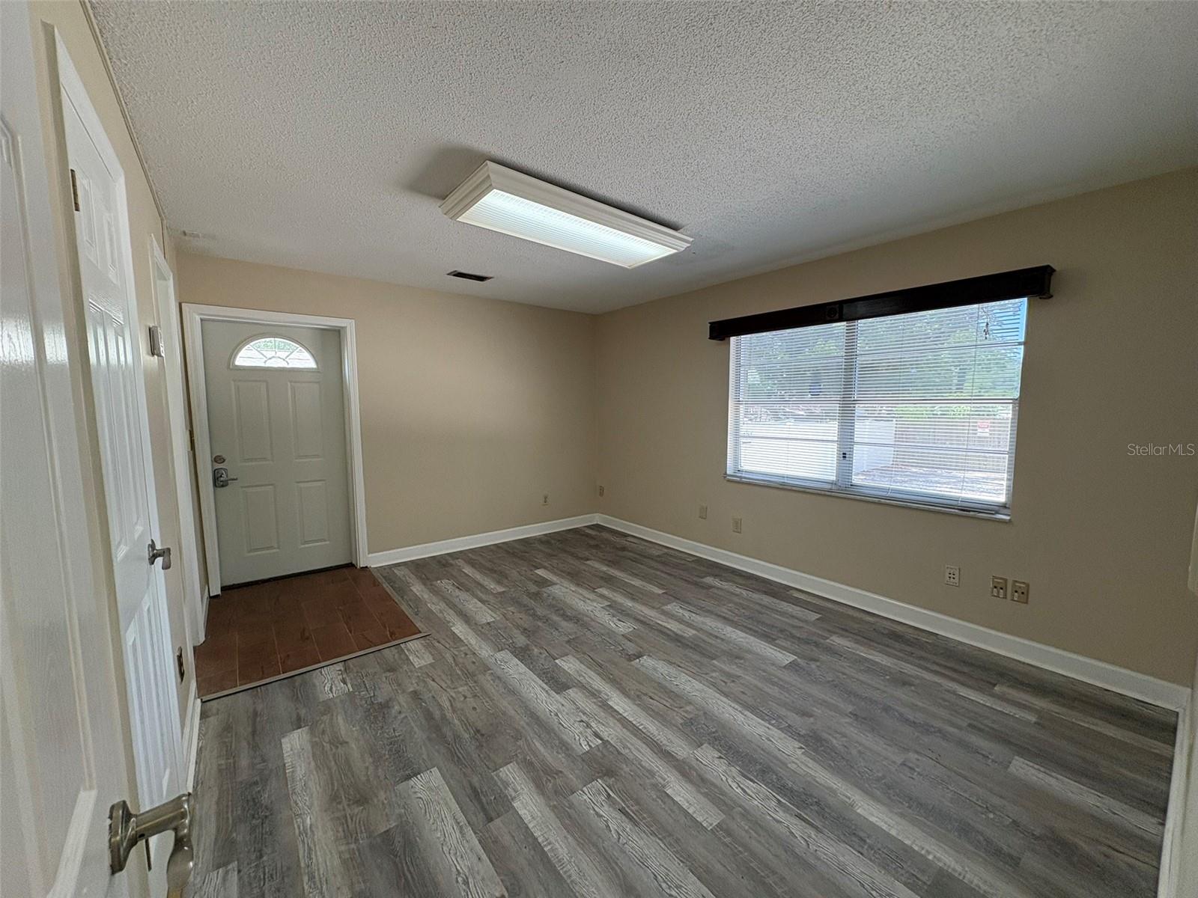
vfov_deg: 85.7
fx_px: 485
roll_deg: +0.1
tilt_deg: -5.3
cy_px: 449
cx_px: 599
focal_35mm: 14
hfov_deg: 102.1
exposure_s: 1/131
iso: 160
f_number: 2.2
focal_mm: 2.22
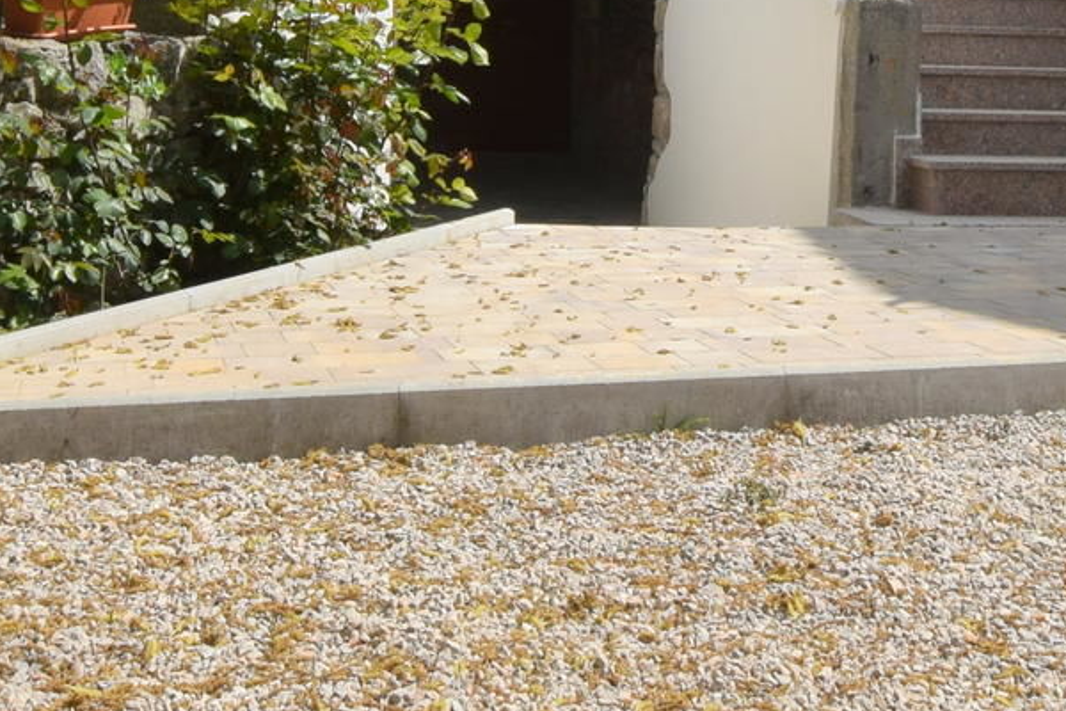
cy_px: -240
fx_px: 1777
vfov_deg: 20.5
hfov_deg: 33.4
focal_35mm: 60
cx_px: 595
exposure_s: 1/400
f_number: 10
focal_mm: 10
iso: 200
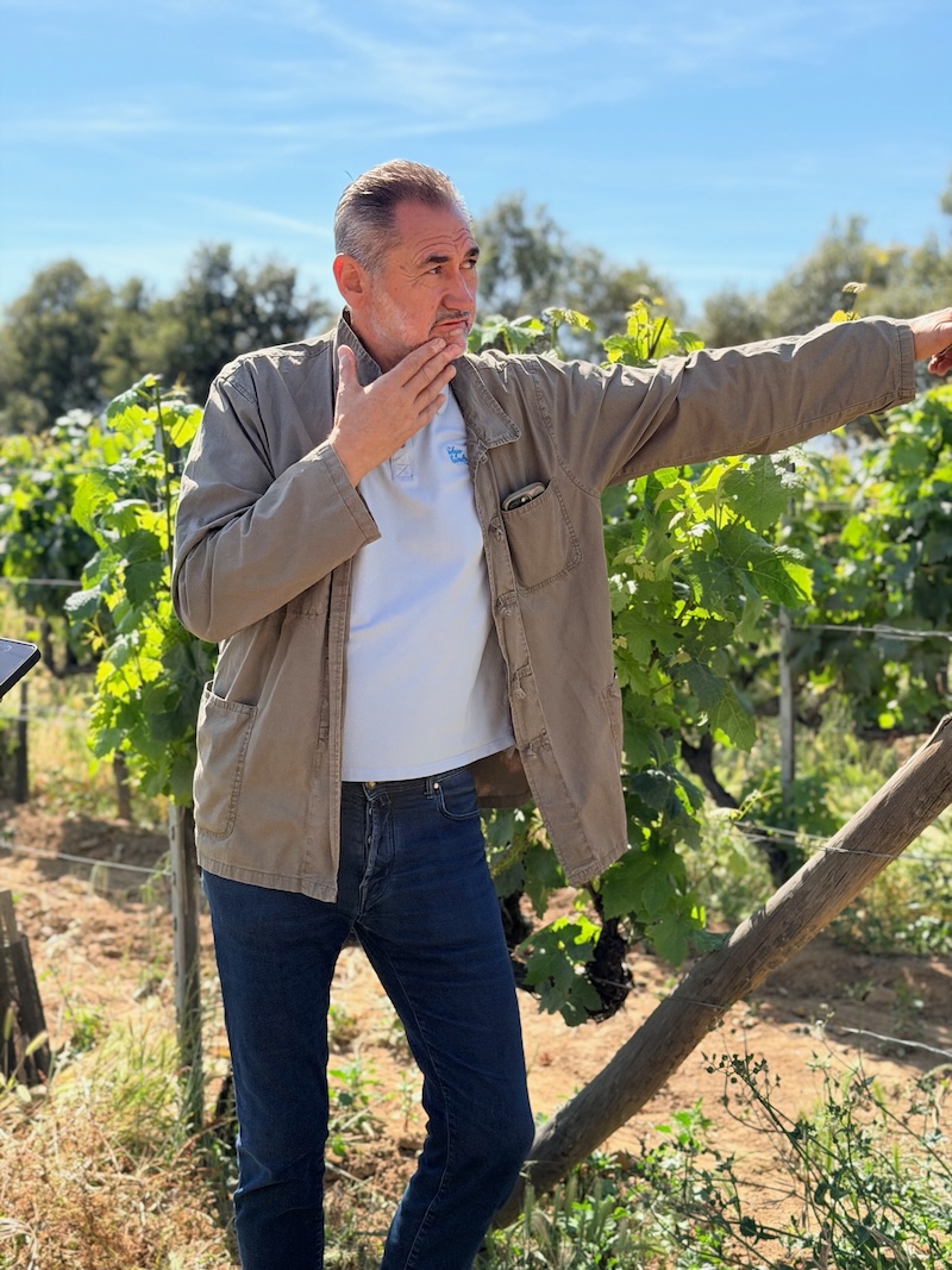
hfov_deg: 30.3
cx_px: 476
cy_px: 635
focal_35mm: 48
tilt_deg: -5.3
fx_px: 1760
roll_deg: +0.5
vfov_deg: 39.7
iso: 100
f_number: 1.78
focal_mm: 6.76
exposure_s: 1/3534
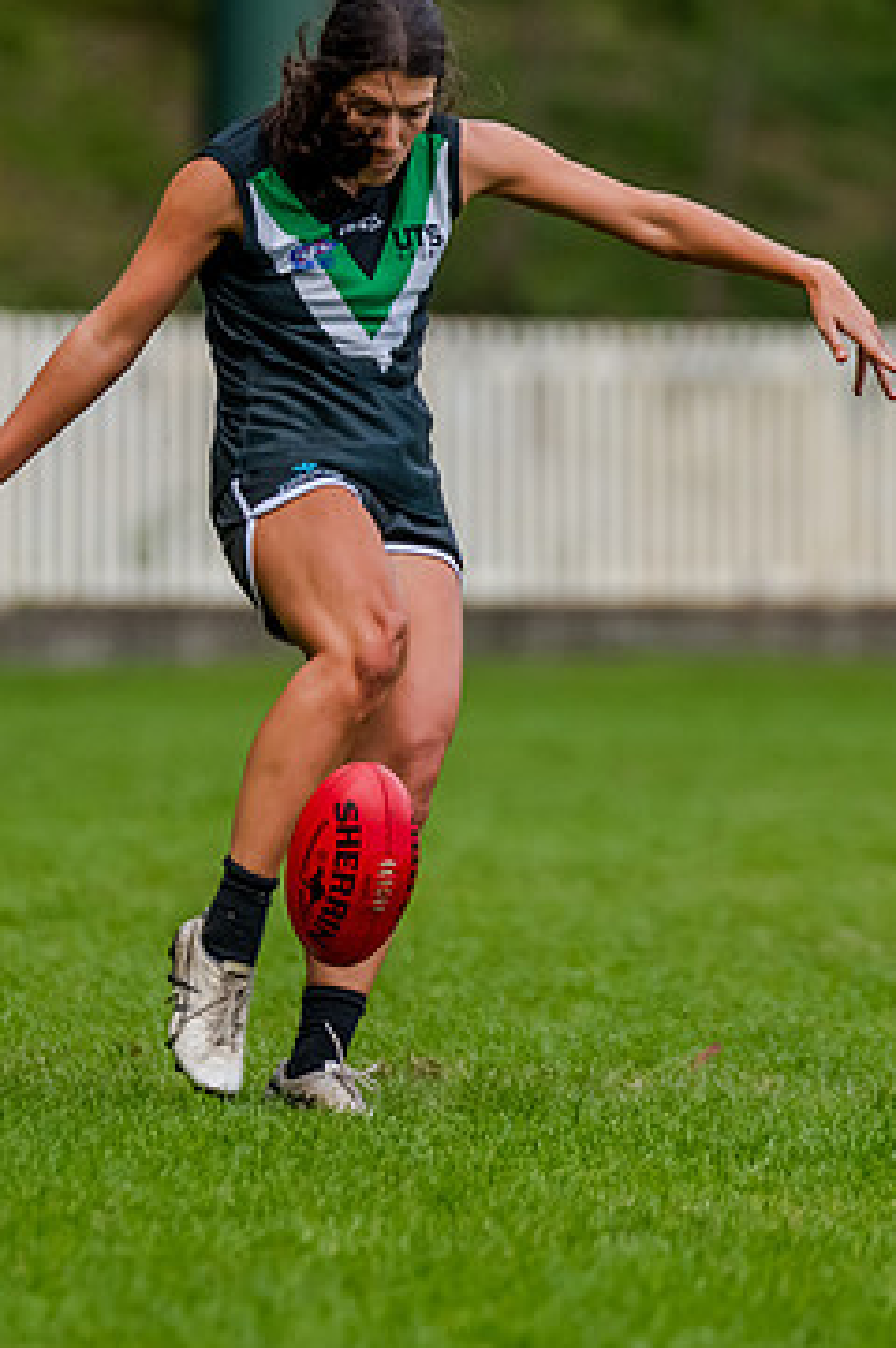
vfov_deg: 2.6
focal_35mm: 798
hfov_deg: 1.7
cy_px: 439
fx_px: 29847
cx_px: 330
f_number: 4
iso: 800
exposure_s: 1/2000
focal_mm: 330
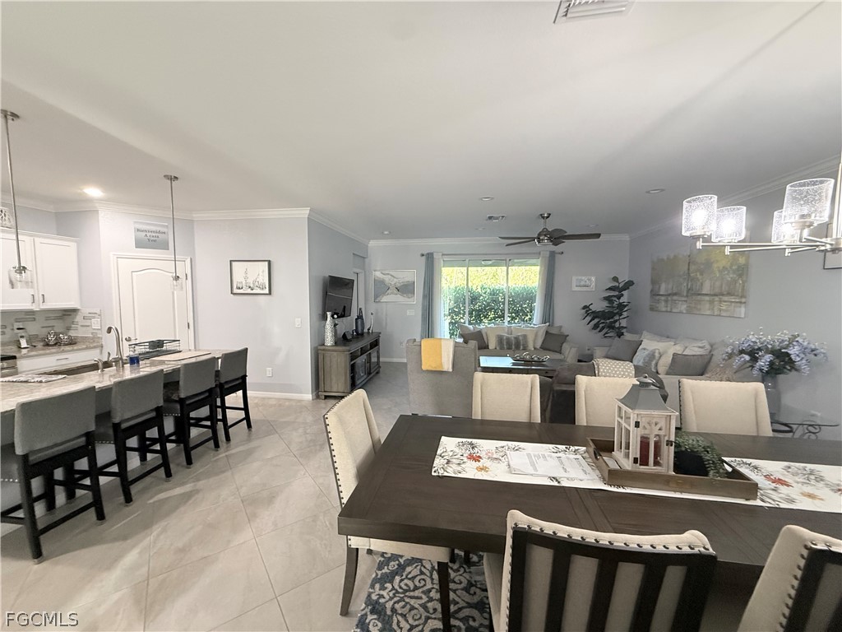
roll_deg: -0.1
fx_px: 341
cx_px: 421
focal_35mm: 14
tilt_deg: -3.4
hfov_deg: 102.1
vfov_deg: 85.7
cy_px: 316
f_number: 2.2
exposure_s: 1/120
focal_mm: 2.22
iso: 640
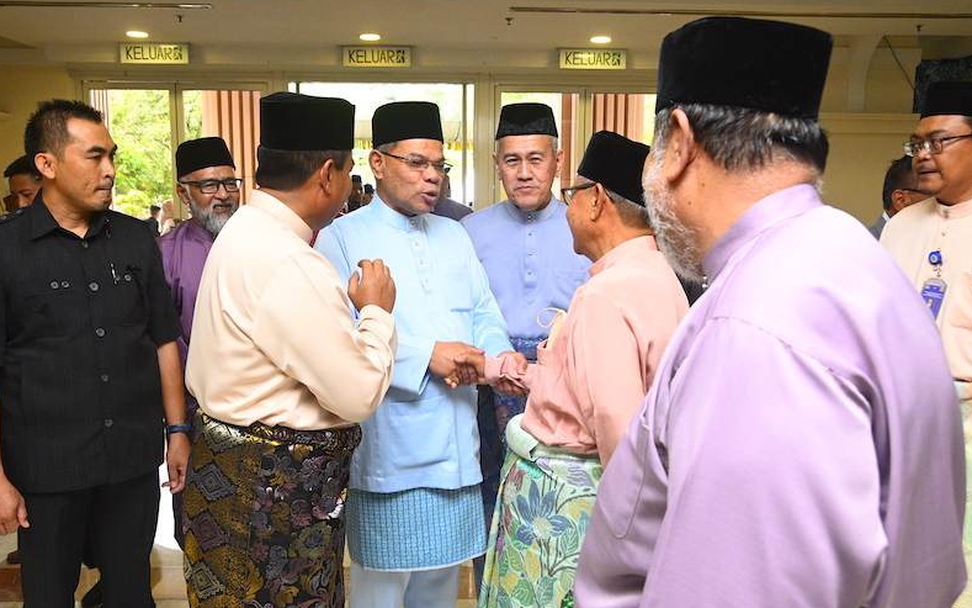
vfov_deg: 40.6
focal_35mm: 31
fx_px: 821
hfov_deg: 61.2
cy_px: 320
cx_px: 488
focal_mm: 20
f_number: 6.3
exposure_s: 1/160
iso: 3200
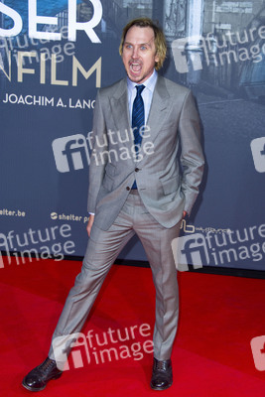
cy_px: 198
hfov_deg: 21.9
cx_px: 132
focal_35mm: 62
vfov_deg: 32.4
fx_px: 684
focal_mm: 62
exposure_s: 1/200
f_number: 6.3
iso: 800
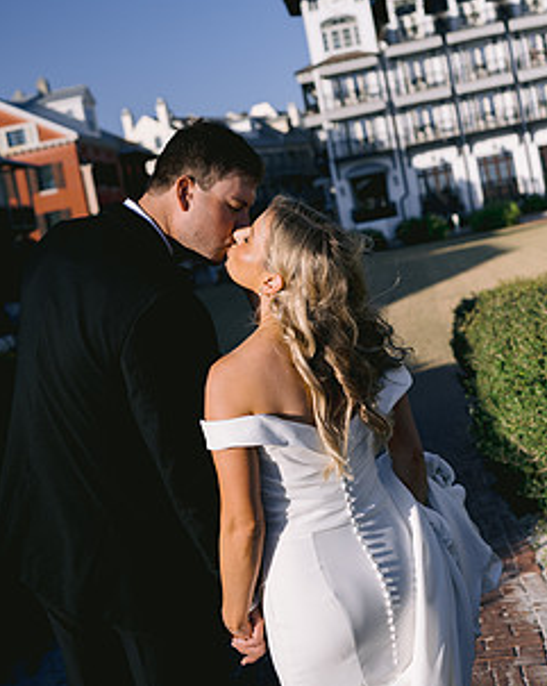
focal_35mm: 49
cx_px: 297
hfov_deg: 30.8
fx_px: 993
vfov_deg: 38.0
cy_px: 286
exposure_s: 1/8000
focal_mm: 35
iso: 200
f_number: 2.8
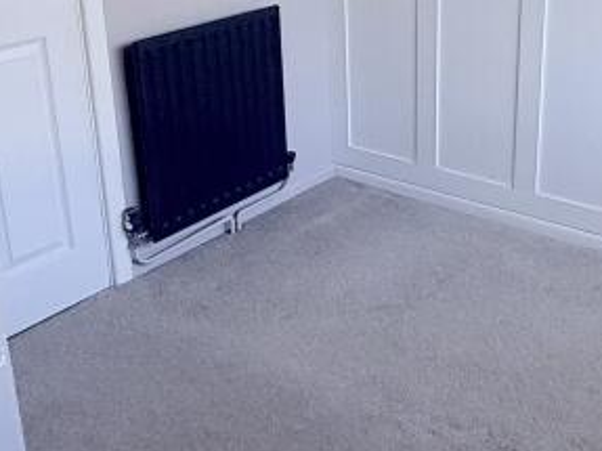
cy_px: 99
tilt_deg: -17.3
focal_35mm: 50
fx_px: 869
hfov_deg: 37.5
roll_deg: +0.1
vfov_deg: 28.5
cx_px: 432
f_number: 2.2
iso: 50
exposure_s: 1/355
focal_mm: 2.22
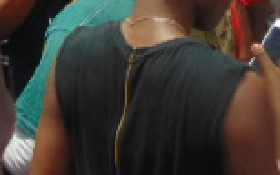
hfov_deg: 18.7
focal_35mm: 110
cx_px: 36
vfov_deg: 11.0
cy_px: -146
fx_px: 839
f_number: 3
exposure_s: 1/640
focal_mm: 4.5
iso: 80
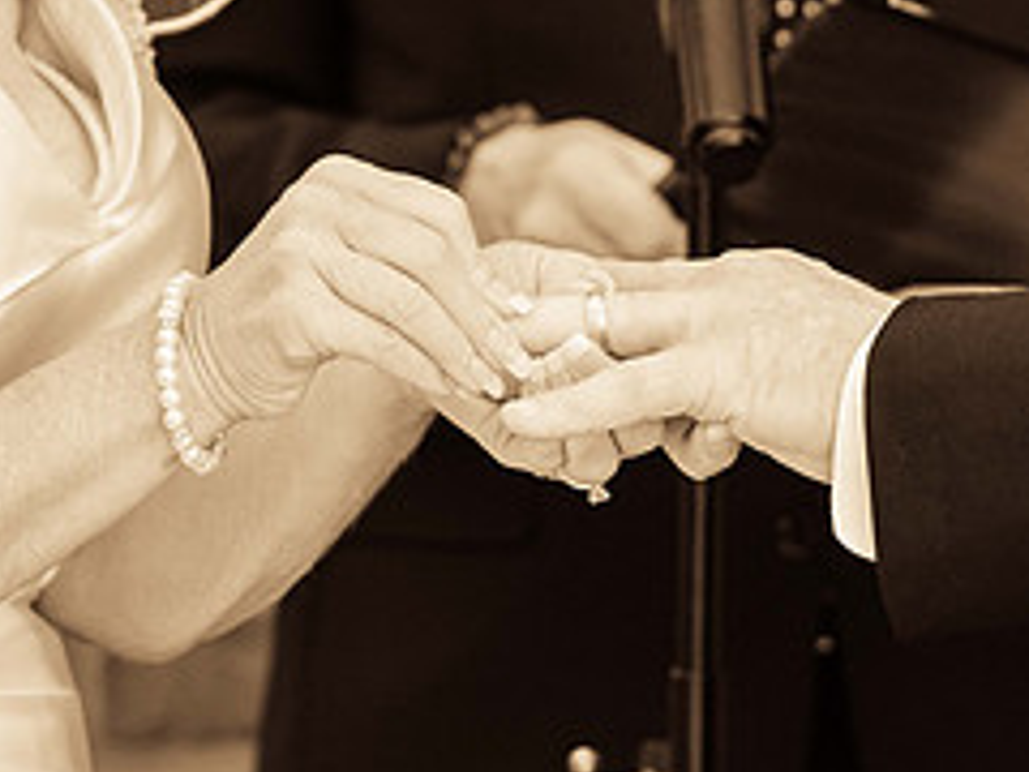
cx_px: 587
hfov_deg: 4.3
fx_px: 13793
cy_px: 311
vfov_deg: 3.2
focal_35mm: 464
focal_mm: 200
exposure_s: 1/640
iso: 1250
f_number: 5
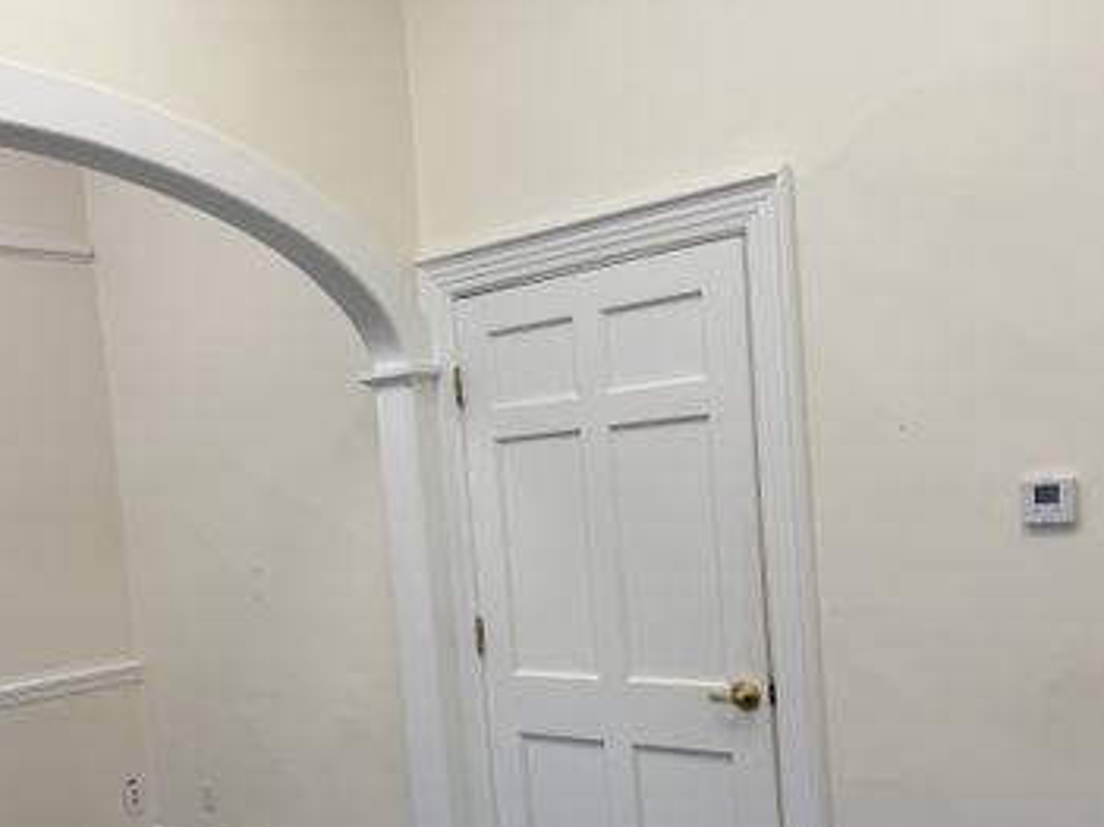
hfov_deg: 45.0
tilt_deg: -5.0
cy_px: 601
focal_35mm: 41
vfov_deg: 34.5
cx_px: 359
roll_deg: +4.9
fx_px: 1307
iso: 64
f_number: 1.78
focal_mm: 6.76
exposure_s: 1/114
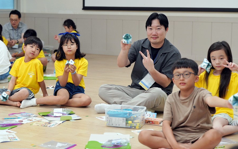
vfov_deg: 18.1
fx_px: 467
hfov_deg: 28.6
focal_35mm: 72
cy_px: 71
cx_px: 119
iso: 1600
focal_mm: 70
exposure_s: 1/160
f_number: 4
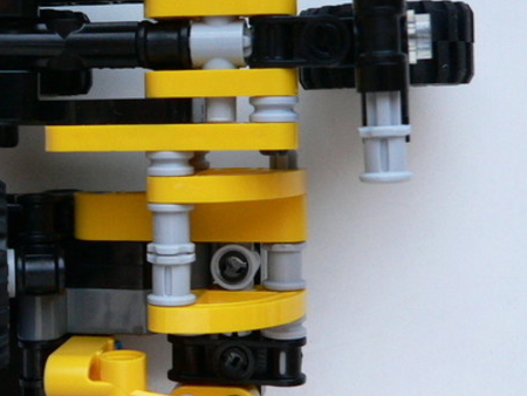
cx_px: 102
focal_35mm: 72
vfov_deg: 20.5
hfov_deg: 26.5
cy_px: 193
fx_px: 1097
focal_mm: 6
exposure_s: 1/50
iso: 200
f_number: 2.8
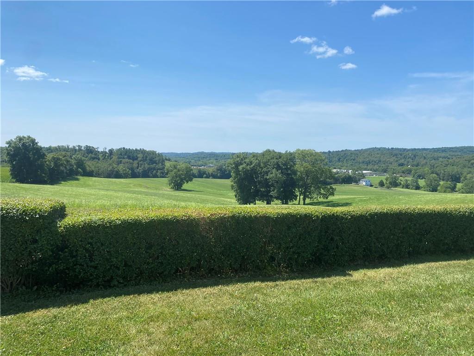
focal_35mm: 26
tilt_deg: -3.3
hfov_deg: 67.3
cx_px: 237
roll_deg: -0.7
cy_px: 178
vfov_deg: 53.1
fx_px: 356
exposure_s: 1/3125
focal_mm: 4.25
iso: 32
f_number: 1.8
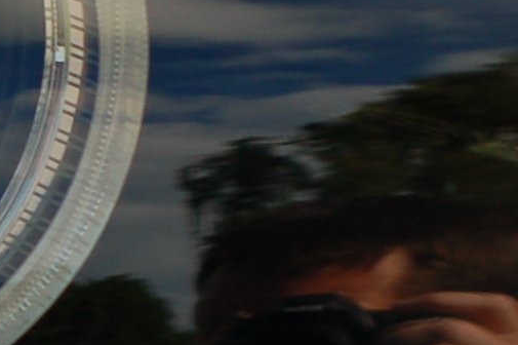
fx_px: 6427
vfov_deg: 3.1
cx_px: -893
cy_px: 52
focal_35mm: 447
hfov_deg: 4.5
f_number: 4
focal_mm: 50
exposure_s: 1/1000
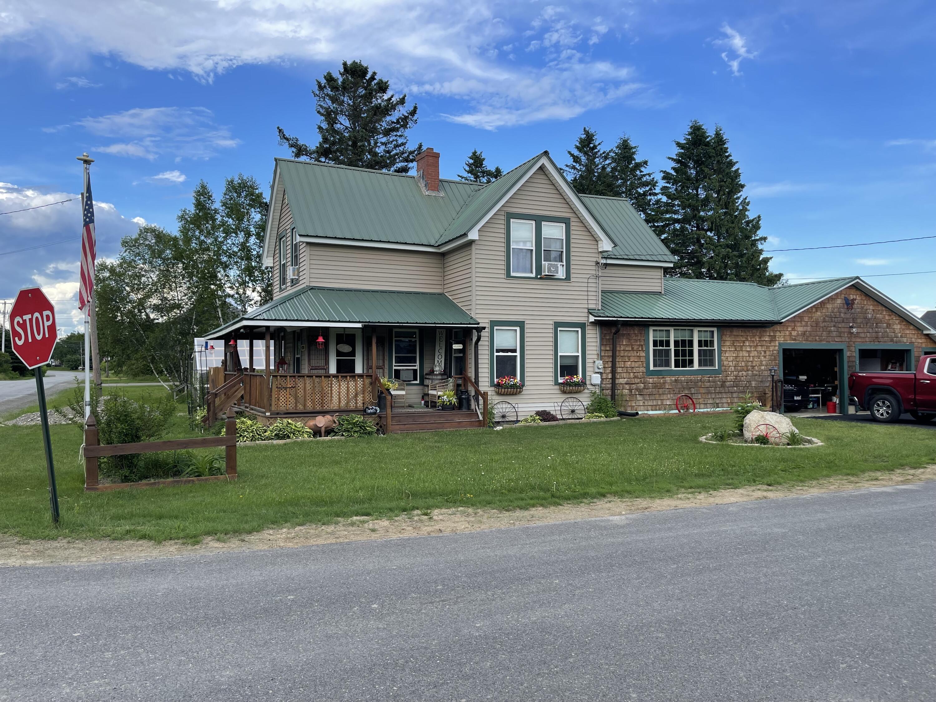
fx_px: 676
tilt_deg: +0.3
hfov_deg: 69.4
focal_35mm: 25
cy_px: 351
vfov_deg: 54.9
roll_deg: +0.8
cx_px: 468
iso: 32
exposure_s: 1/1020
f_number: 1.6
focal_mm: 5.1
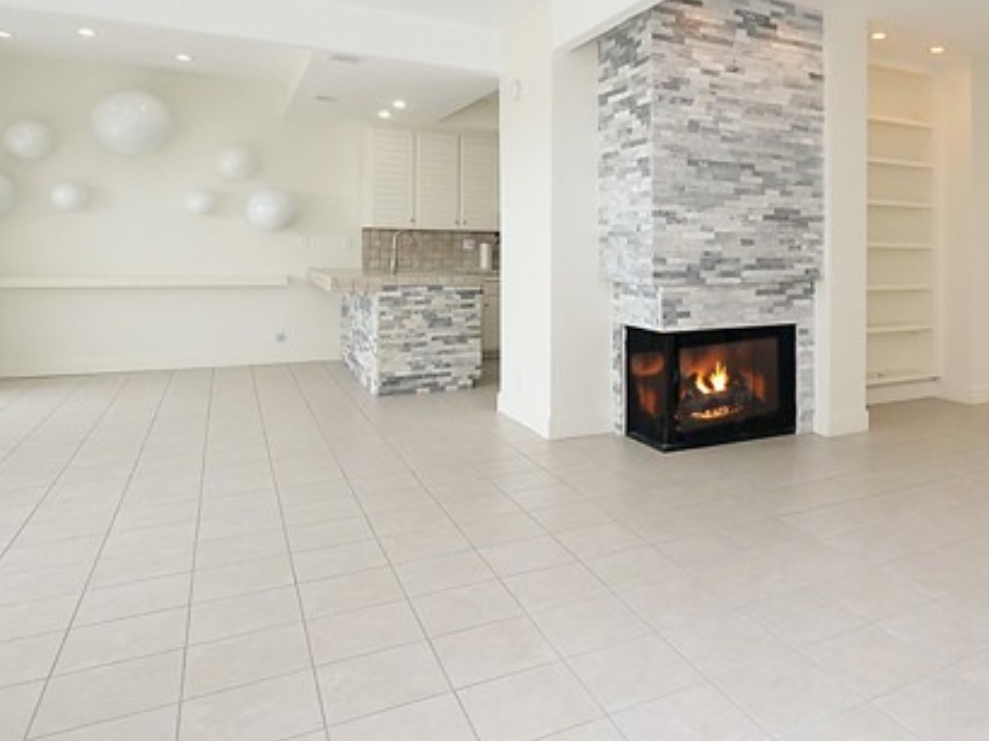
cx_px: 724
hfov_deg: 65.8
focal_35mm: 25
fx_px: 714
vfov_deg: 54.4
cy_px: 290
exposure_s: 1/200
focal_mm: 8
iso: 1600
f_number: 8
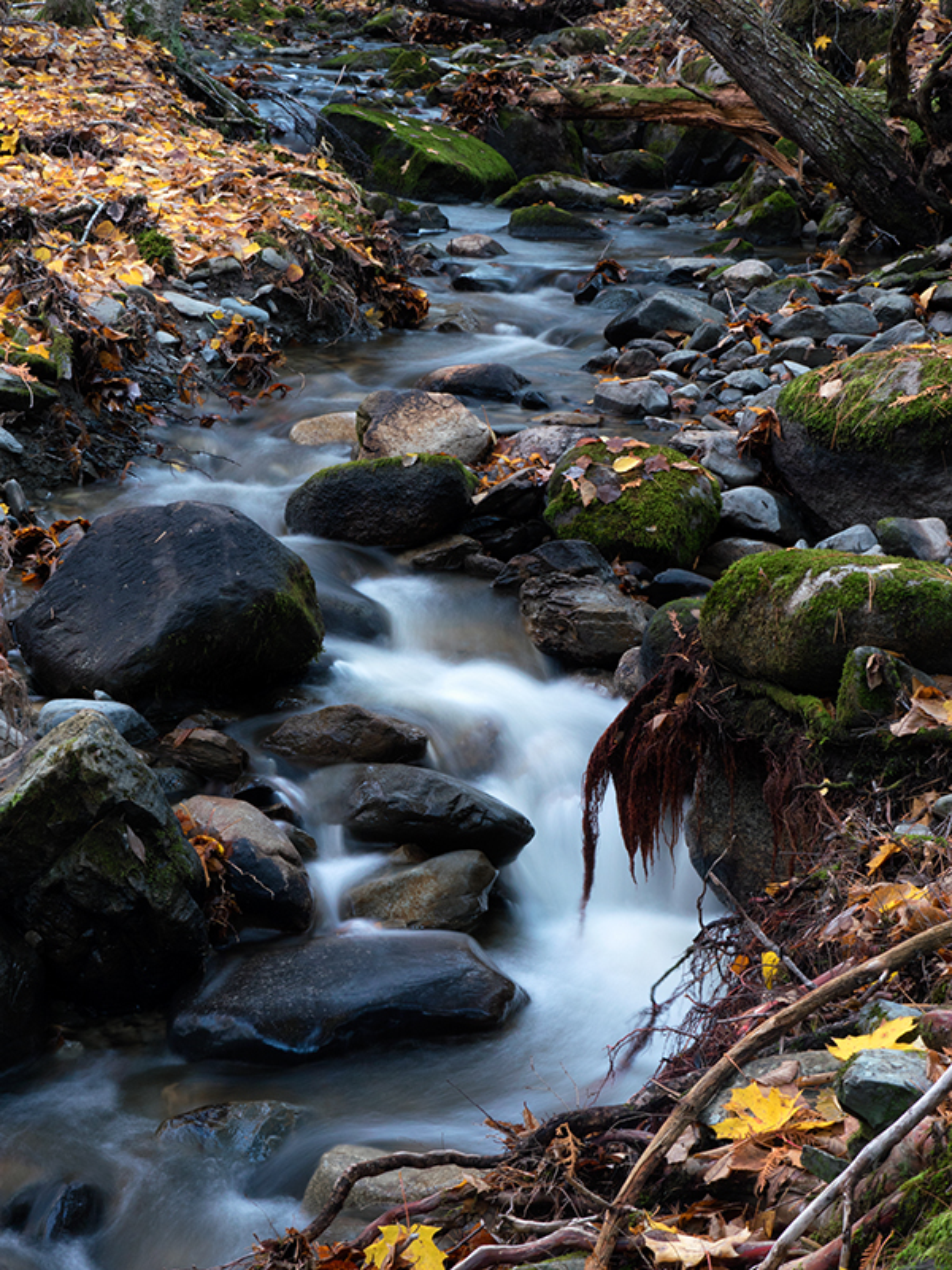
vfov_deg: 27.8
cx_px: 476
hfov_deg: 21.0
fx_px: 2567
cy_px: 635
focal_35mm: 70
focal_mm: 35
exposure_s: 2
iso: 200
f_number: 14
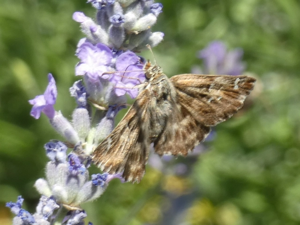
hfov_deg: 10.2
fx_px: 1681
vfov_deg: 7.7
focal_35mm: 194
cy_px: 112
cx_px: 150
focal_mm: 34.8
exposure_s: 1/160
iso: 80
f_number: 5.5
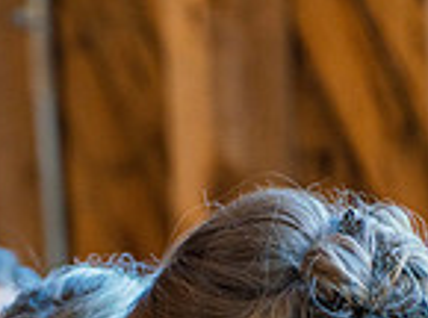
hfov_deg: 3.4
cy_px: 540
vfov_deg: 2.6
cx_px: 177
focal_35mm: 579
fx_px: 7141
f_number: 2.8
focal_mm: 150
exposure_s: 1/320
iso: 1000
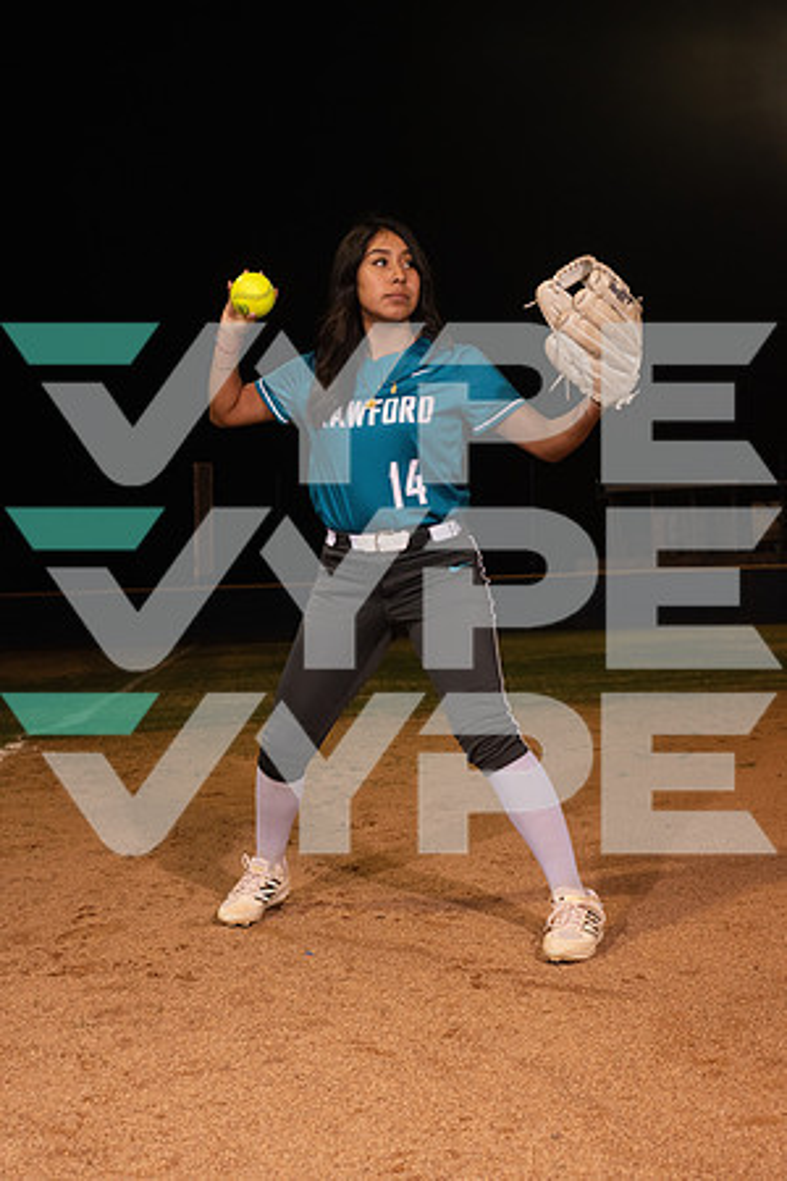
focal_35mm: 48
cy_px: 590
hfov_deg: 28.1
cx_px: 394
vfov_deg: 41.1
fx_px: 1574
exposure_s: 1/500
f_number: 6.3
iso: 1250
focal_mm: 48
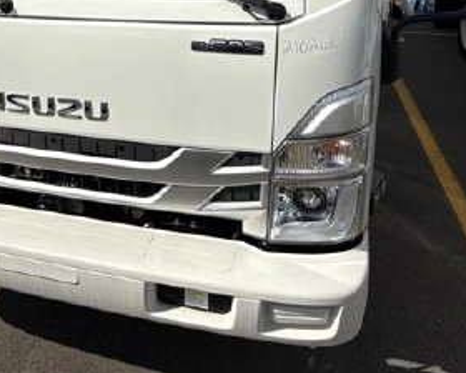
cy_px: -7
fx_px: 538
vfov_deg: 34.5
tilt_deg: -6.2
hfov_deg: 44.7
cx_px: 98
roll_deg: +0.8
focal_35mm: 39
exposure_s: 1/6173
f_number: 2.2
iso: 64
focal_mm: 2.22
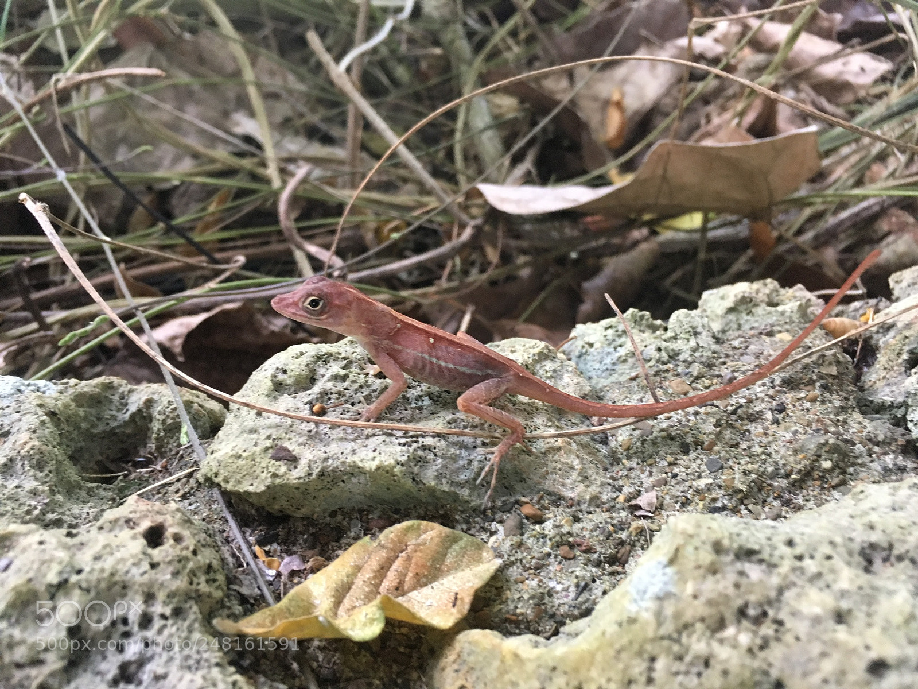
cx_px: 459
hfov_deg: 61.7
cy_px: 344
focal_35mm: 29
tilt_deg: -43.7
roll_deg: -2.1
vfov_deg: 48.2
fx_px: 769
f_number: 2.2
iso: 125
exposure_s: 1/30
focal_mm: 4.15
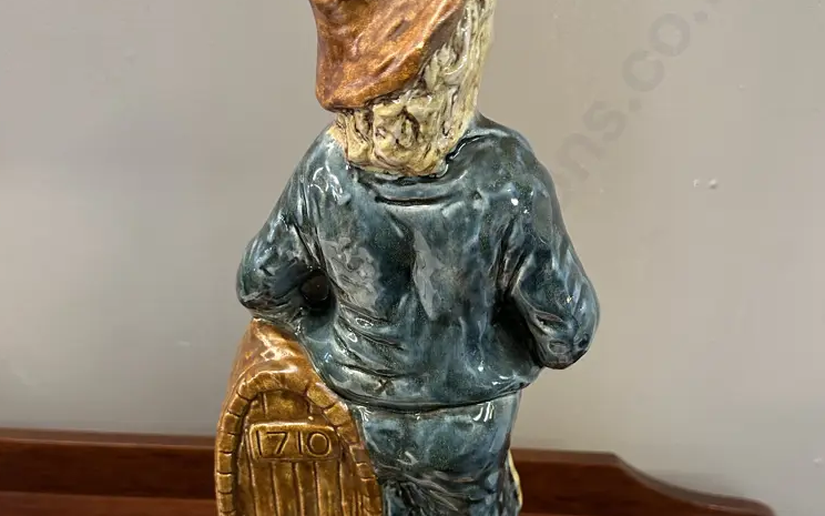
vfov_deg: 35.5
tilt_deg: -28.0
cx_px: 405
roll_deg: -1.4
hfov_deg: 55.3
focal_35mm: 35
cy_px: 387
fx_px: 787
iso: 320
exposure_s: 1/50
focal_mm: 6.86
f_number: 1.78
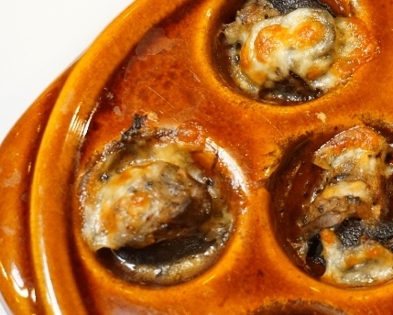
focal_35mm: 94
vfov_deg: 16.3
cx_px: 334
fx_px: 1094
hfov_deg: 20.1
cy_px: 215
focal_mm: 28
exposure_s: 1/60
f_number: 4.5
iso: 1000
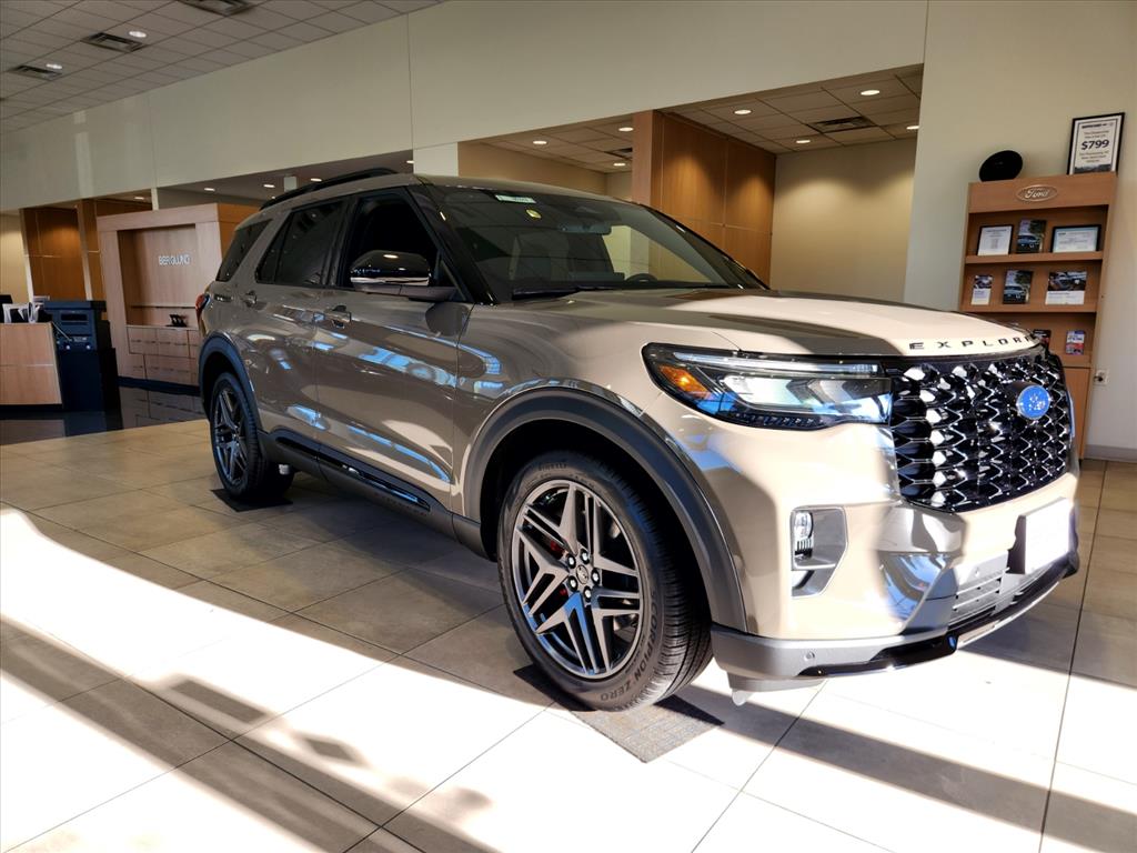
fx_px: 755
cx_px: 568
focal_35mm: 23
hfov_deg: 73.9
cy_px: 426
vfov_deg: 58.9
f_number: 1.8
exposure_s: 1/180
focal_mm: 5.4
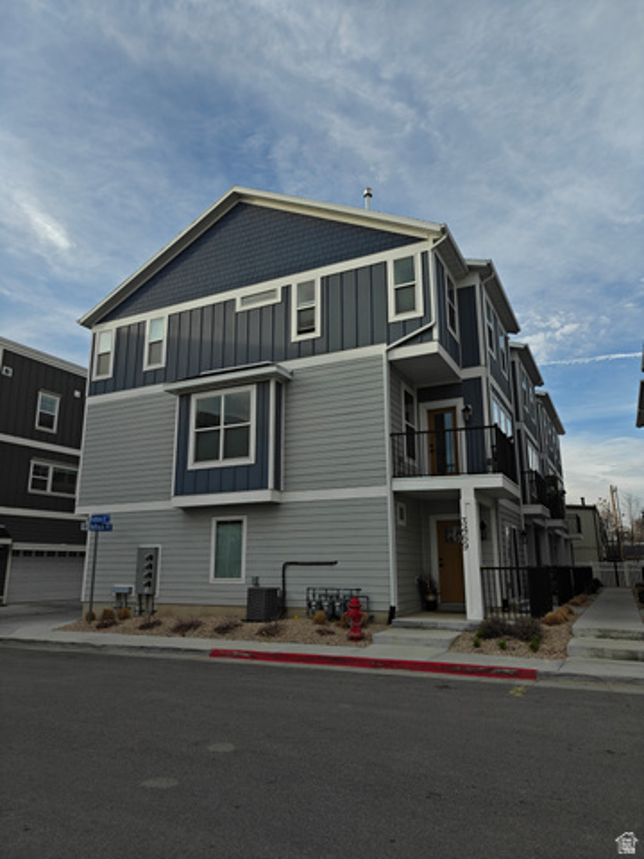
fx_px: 571
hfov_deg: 58.9
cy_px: 430
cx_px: 322
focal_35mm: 23
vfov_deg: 73.9
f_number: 1.6
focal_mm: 6.06
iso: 64
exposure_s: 1/1526
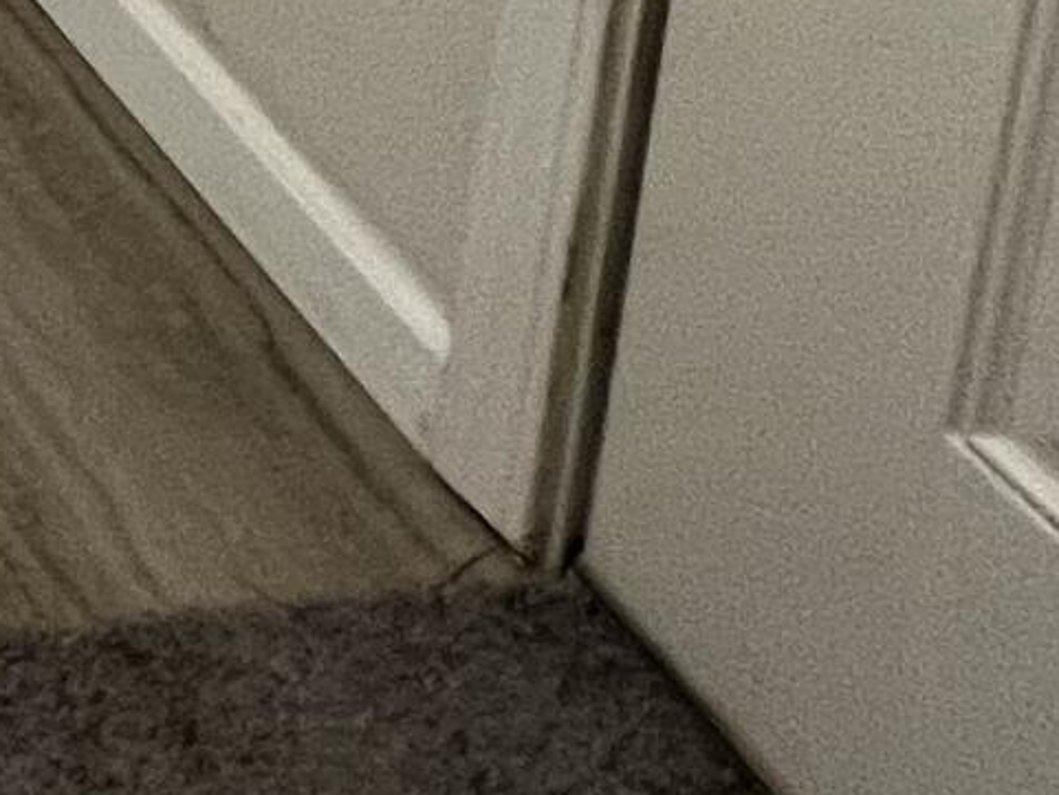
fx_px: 2479
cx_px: -1552
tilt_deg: -10.5
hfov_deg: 14.4
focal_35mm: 81
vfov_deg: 11.5
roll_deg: +0.4
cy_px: -1528
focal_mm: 1.57
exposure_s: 1/60
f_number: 1.8
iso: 200
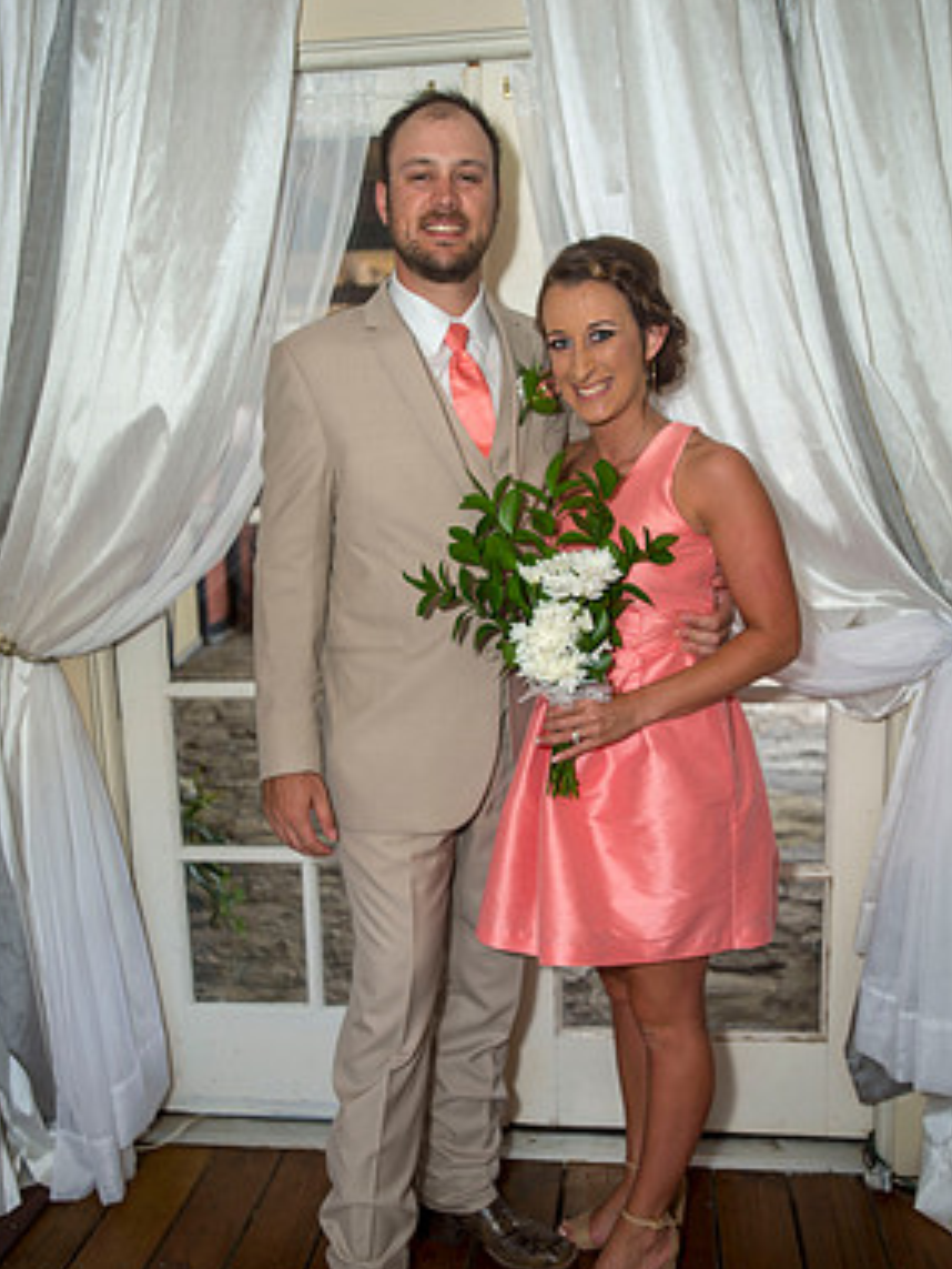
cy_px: 706
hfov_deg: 41.8
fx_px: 1246
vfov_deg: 53.8
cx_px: 474
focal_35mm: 34
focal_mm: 30
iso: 200
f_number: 3.2
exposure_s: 1/100
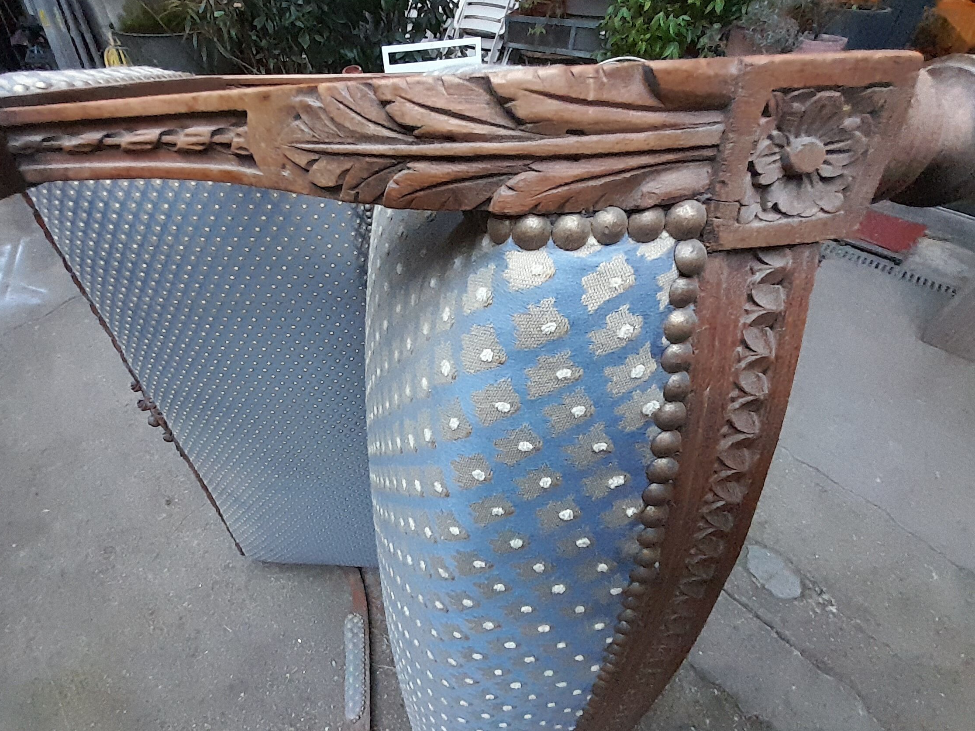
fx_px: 422
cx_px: 434
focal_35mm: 15
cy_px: 354
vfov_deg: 81.7
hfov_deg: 97.8
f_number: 2.2
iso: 500
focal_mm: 1.13
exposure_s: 1/25
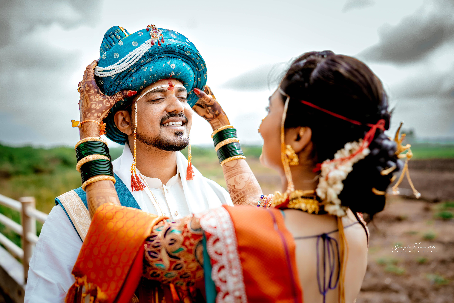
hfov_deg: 54.4
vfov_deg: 37.9
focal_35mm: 35
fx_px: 441
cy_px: 152
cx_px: 227
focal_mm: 35
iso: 250
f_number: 2
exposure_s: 1/1600
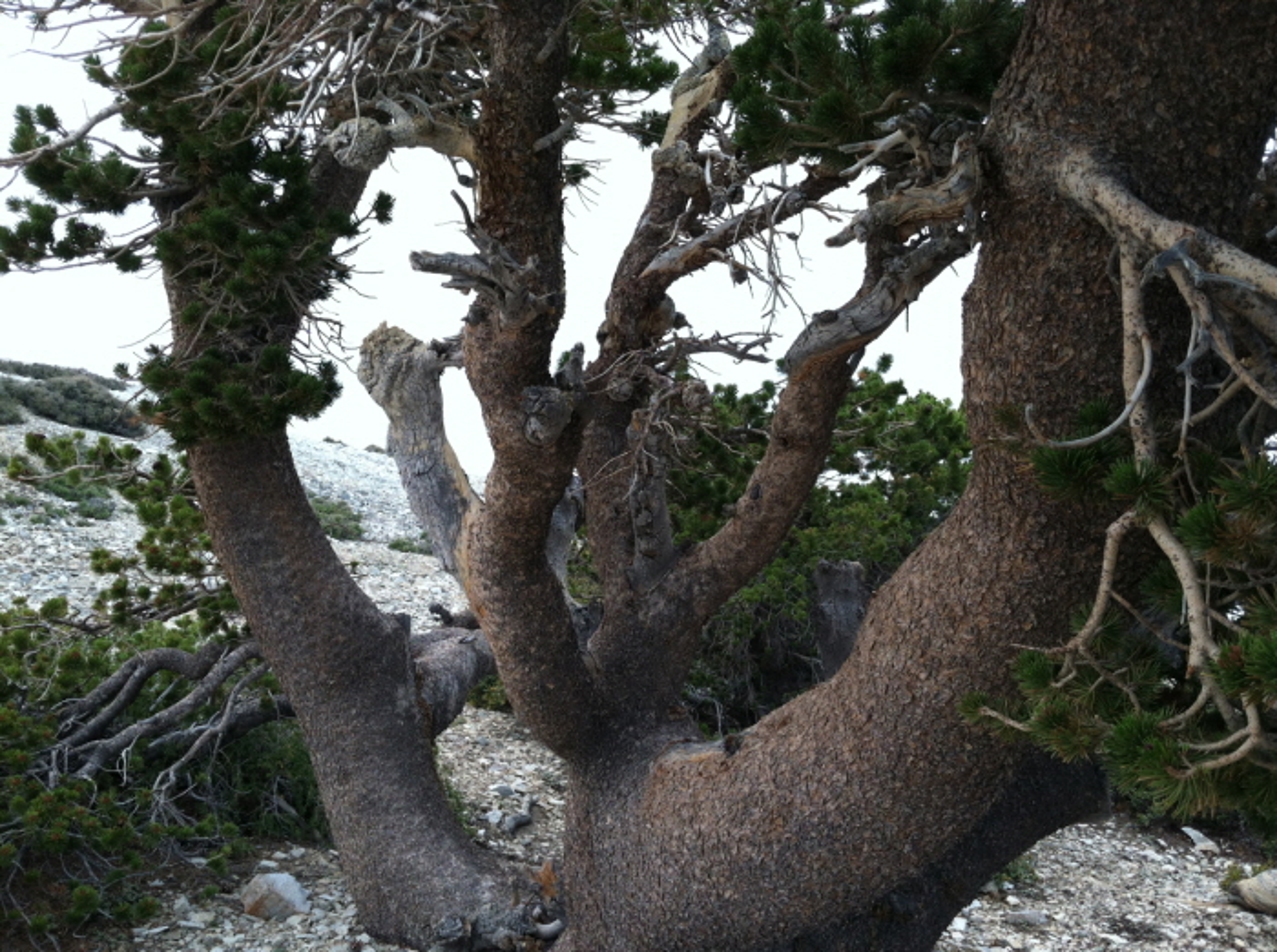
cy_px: 476
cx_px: 638
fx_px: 1289
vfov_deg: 40.6
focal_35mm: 35
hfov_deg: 52.7
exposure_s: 1/533
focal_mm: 3.85
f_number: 2.8
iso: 80
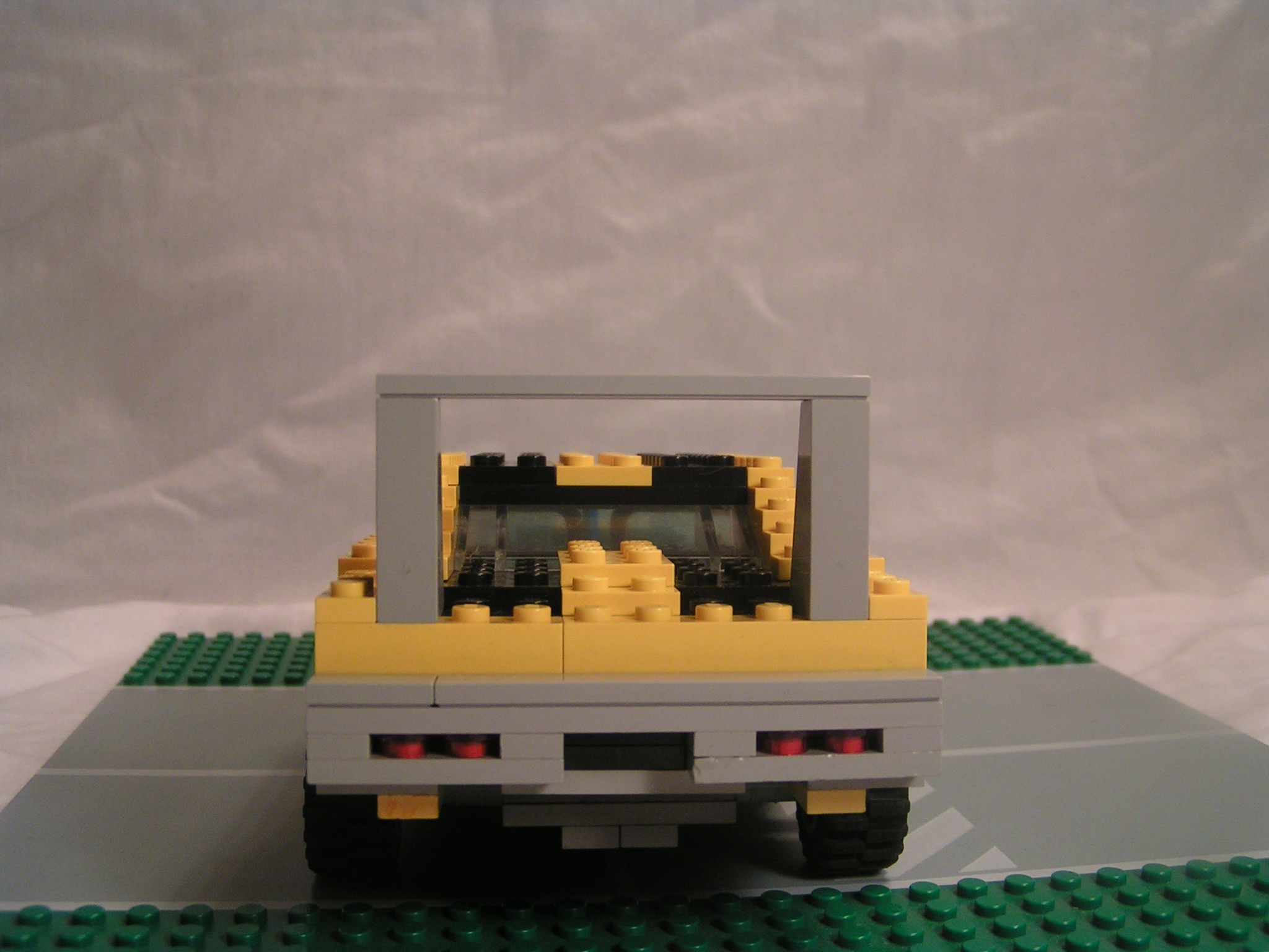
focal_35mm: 39
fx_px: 1430
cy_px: 476
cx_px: 634
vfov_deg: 36.8
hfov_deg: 47.9
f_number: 2.8
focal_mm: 6
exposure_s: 1/50
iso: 100
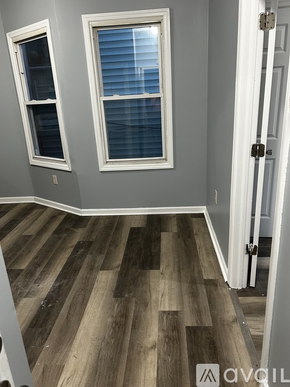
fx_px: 291
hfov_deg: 53.0
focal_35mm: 26
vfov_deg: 67.3
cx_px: 145
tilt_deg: -19.2
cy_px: 194
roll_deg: +3.6
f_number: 1.5
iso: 160
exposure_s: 1/60
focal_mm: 5.7
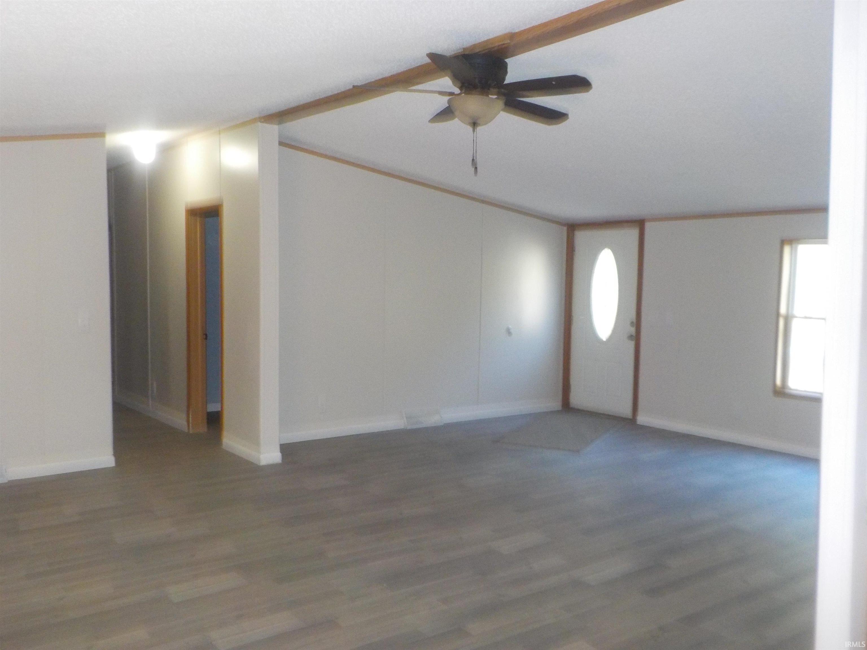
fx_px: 751
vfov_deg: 46.8
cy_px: 325
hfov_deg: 60.0
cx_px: 434
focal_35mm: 30
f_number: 3.3
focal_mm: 4.1
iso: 320
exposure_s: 1/30
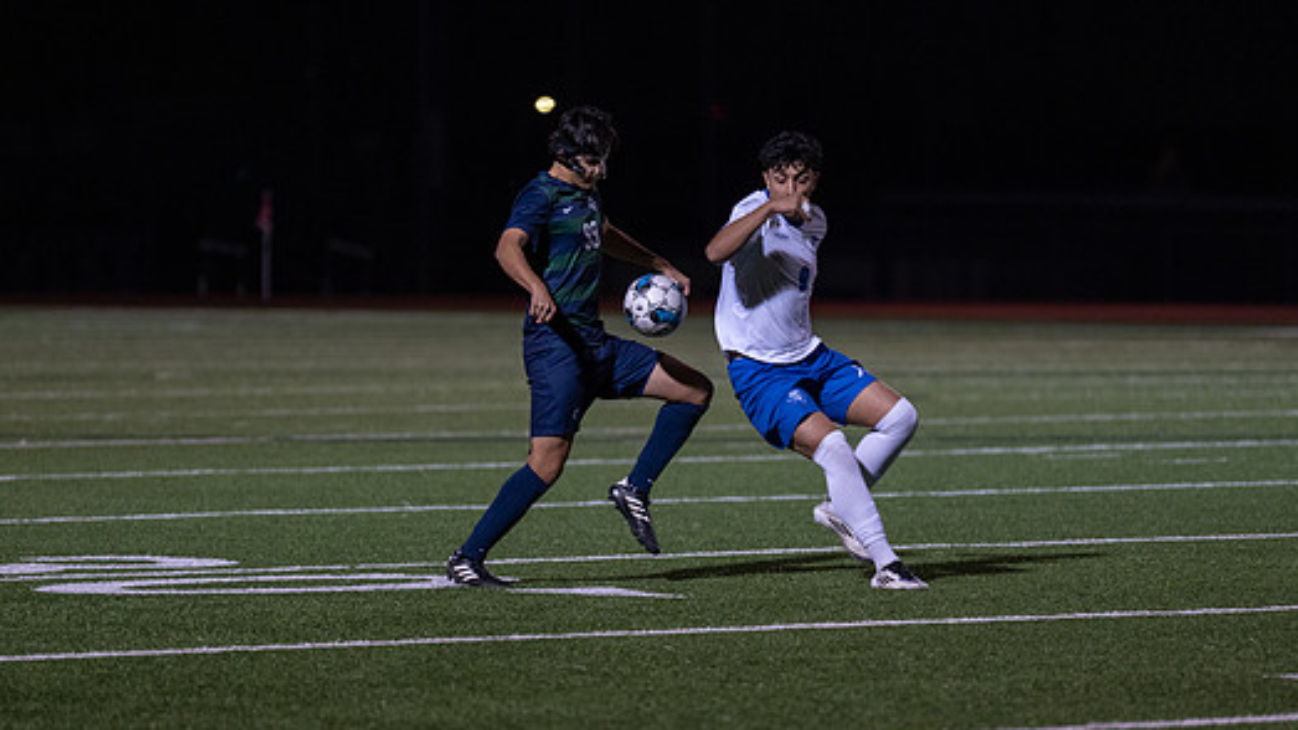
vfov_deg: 4.9
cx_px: 633
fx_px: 8569
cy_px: 395
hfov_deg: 8.7
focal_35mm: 249
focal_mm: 200
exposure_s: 1/1000
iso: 2500
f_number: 2.8
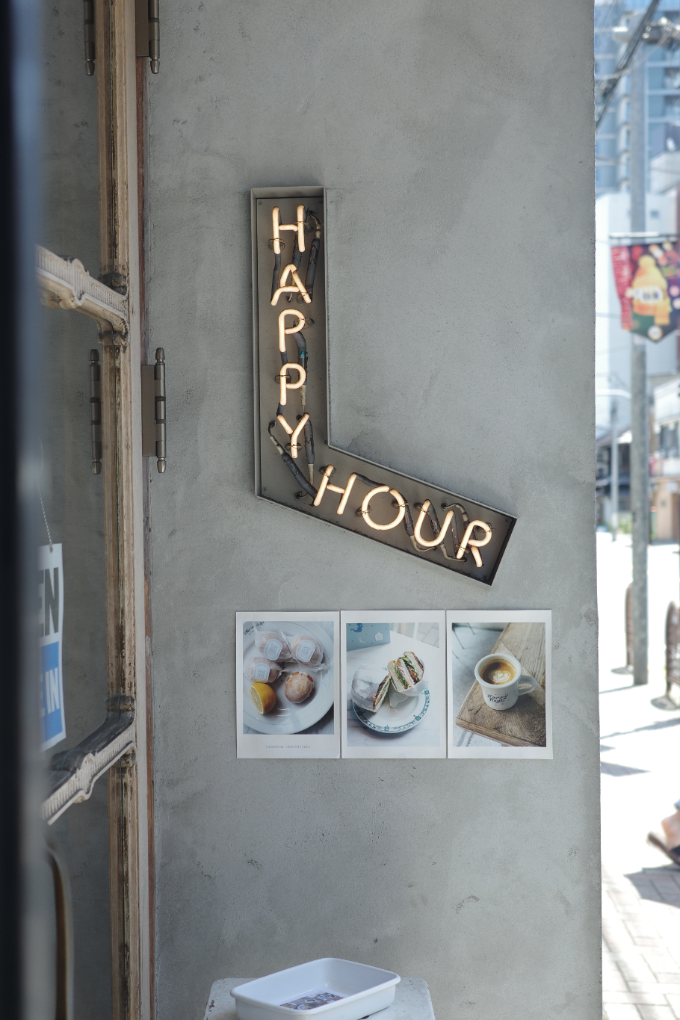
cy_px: 510
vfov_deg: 39.6
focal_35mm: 50
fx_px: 1417
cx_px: 340
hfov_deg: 27.0
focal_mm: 26
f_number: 2.8
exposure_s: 1/80
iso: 100
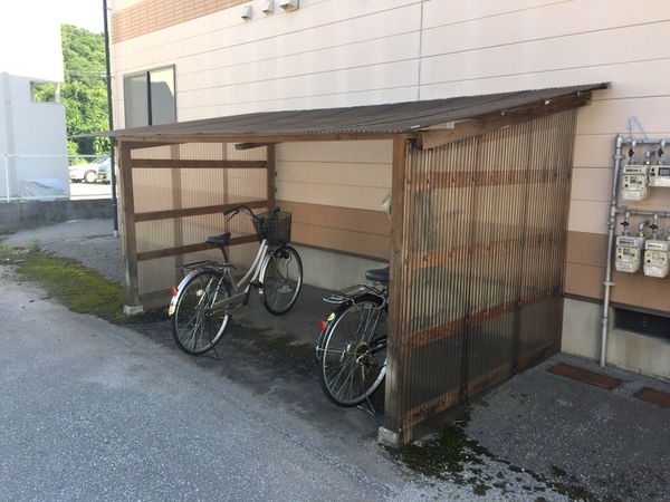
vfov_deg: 48.2
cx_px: 335
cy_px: 251
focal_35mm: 29
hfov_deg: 61.7
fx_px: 561
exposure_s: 1/416
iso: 32
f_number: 2.2
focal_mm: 4.15
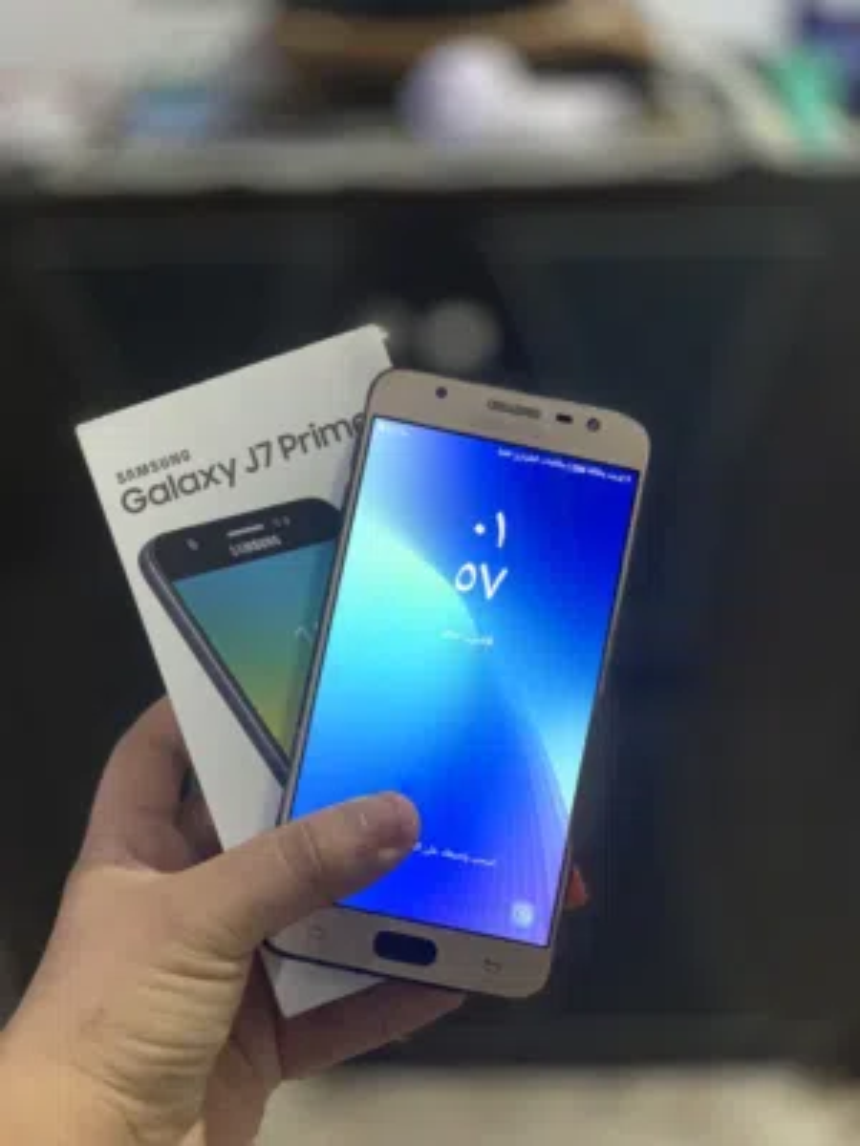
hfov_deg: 28.0
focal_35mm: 52
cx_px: 430
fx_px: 1723
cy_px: 573
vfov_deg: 36.8
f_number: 2.4
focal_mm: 6
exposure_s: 1/50
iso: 320
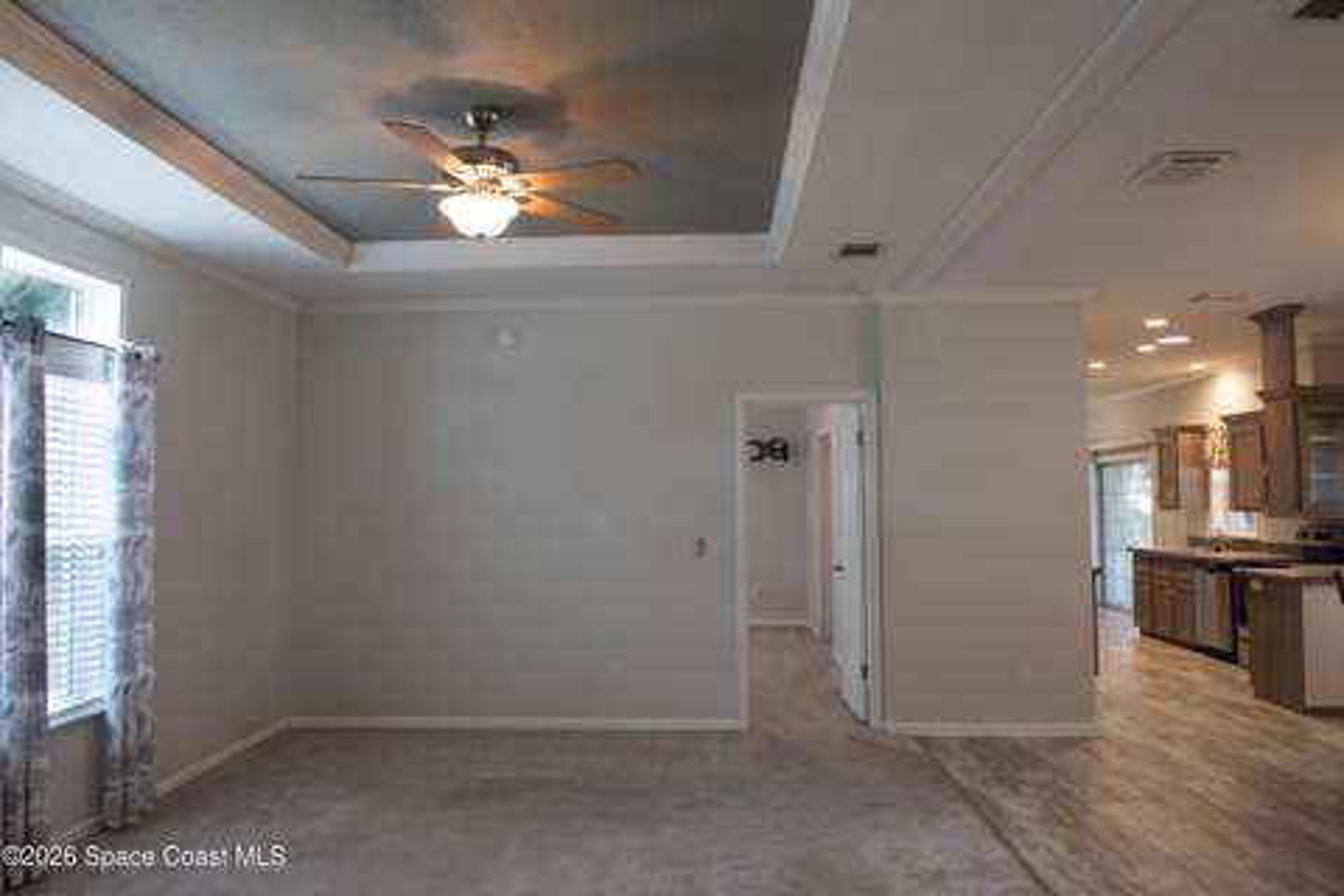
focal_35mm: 24
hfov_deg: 73.0
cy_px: 448
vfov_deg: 52.5
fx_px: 908
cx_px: 672
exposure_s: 1/60
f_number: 8
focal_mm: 24
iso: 1600
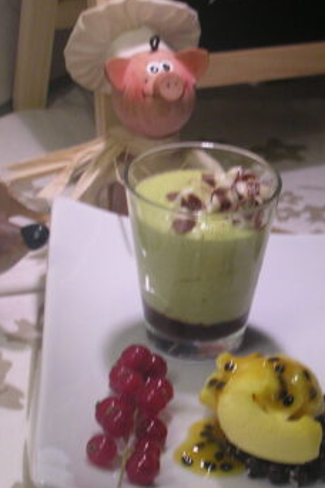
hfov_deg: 12.8
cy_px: 325
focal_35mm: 105
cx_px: 339
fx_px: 1422
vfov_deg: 19.4
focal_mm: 8.2
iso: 100
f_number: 3.2
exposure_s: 1/30.8
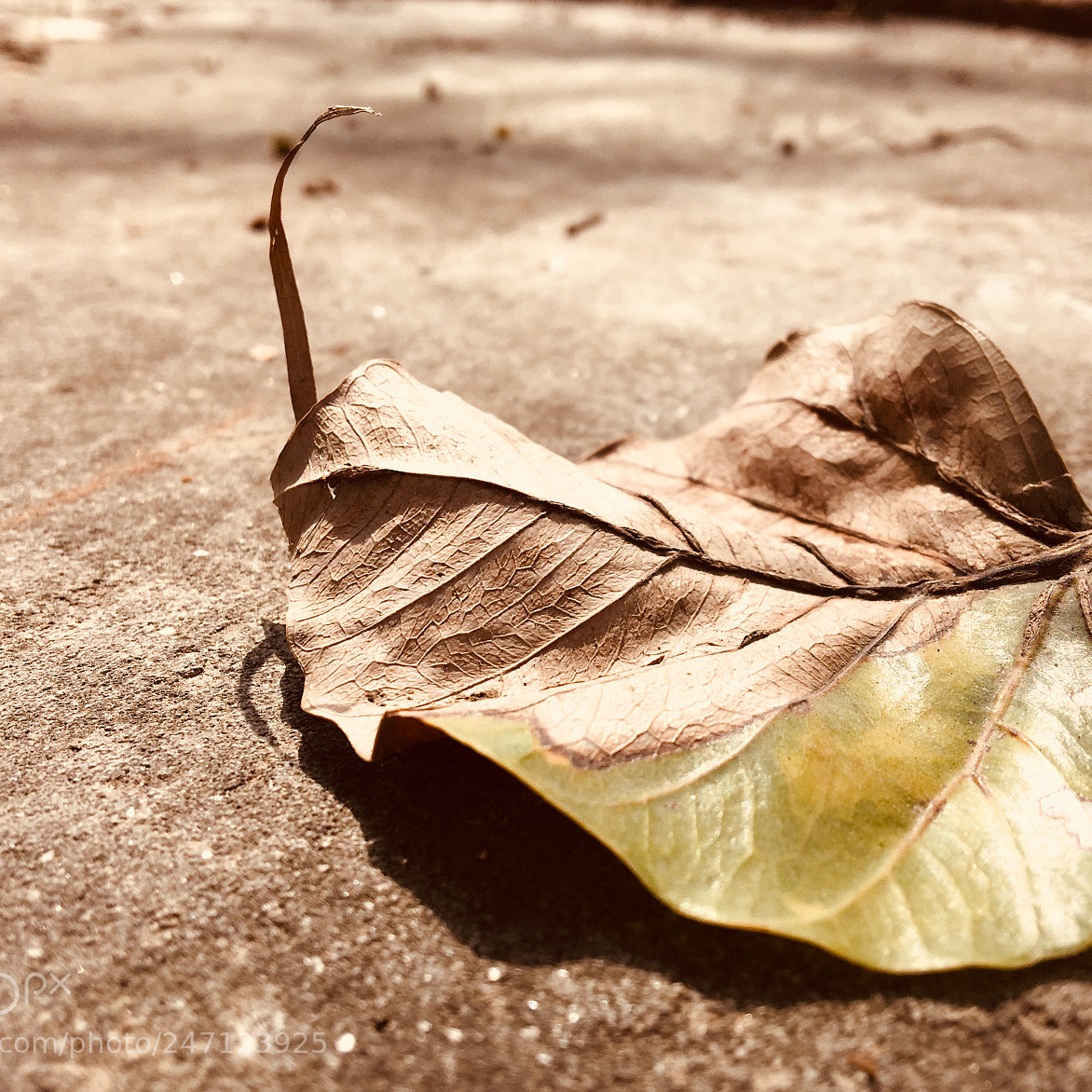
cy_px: 557
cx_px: 585
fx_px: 1249
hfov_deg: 47.2
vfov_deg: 47.2
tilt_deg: -25.3
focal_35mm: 35
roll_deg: -0.9
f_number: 2.2
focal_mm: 4.15
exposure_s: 1/1304
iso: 25
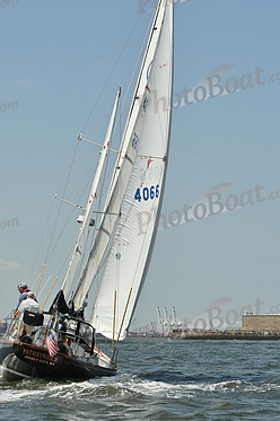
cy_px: 164
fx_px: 1274
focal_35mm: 109
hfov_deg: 12.5
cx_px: 77
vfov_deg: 18.7
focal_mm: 70
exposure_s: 1/1250
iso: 320
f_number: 10
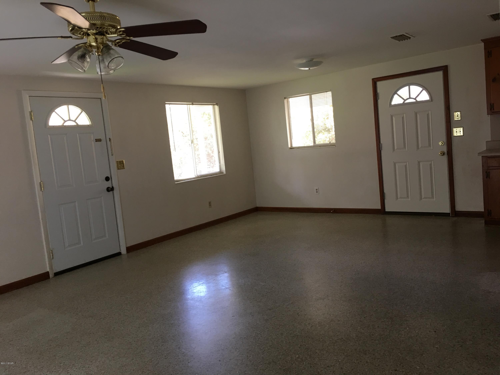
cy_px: 188
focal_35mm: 29
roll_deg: +5.9
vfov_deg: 48.2
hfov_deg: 61.7
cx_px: 250
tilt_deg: -3.7
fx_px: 419
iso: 25
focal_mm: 4.15
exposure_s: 1/15
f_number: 2.2
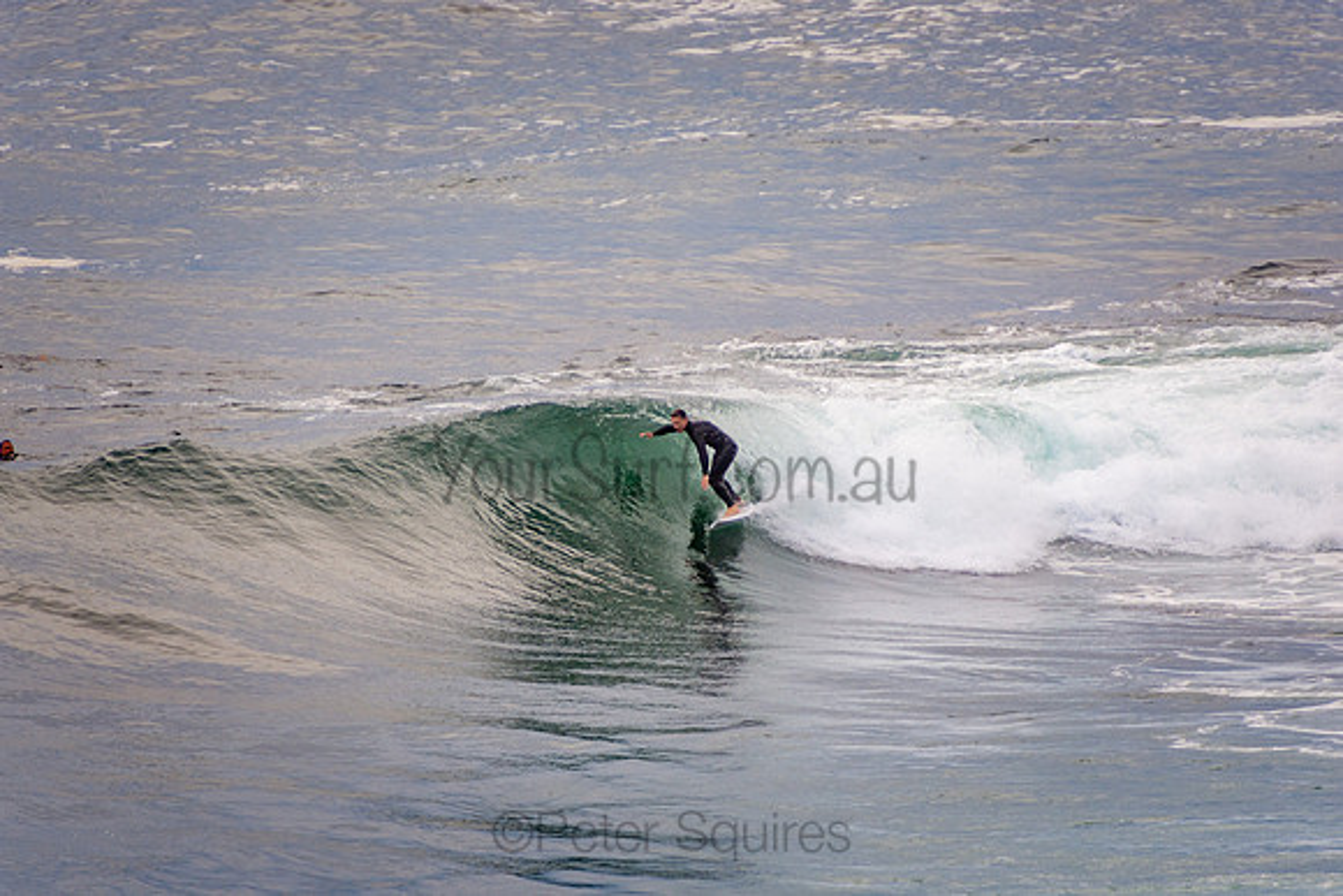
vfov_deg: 2.3
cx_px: 672
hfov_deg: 3.4
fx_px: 22388
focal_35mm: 600
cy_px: 448
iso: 450
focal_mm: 400
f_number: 5.6
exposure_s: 1/800
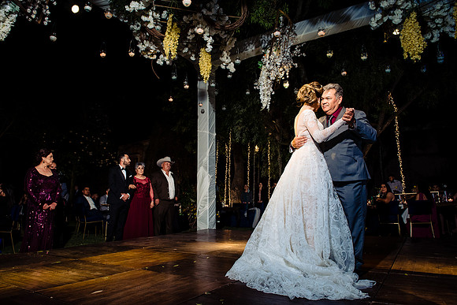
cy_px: 156
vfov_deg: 50.6
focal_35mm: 25
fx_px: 323
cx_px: 223
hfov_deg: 70.6
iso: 1600
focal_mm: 24
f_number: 6.3
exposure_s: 1/160
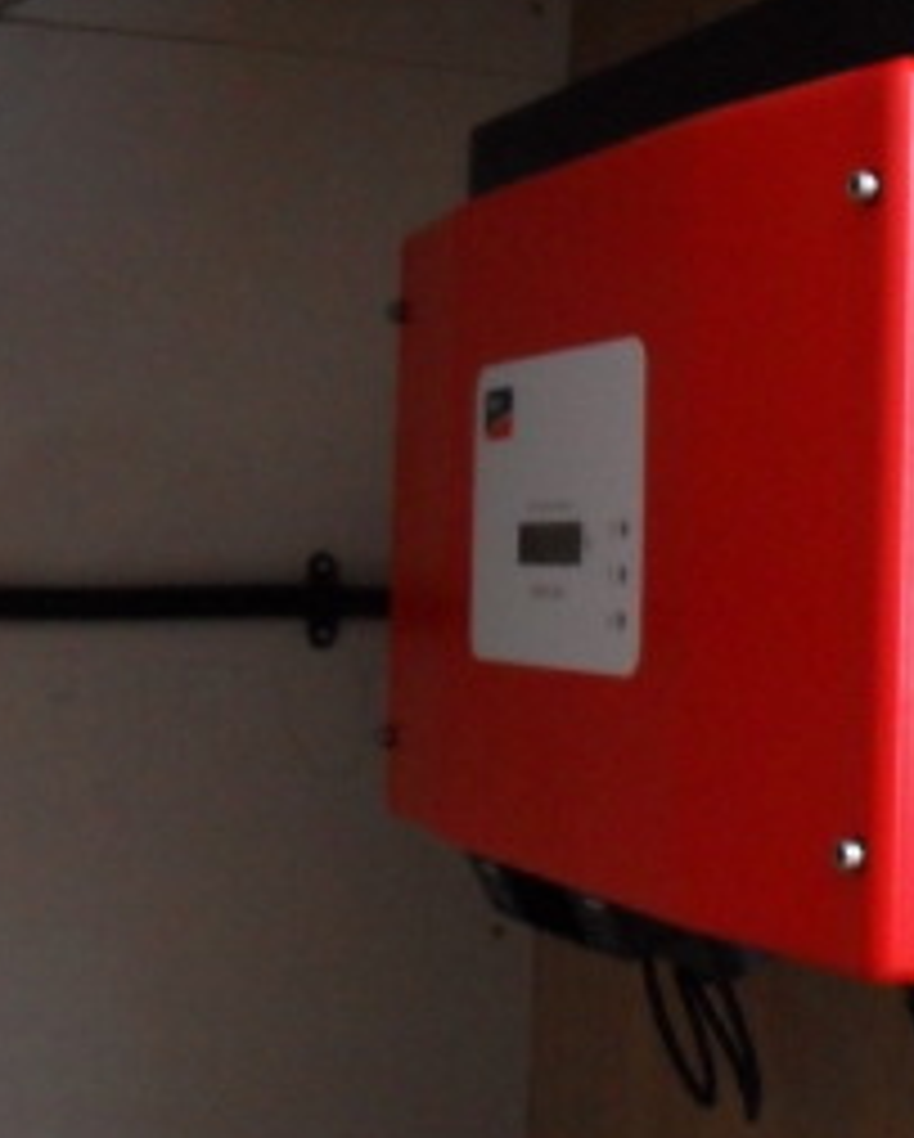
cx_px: 765
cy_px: 544
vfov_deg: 27.5
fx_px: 2329
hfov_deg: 21.8
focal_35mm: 69
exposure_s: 1/15
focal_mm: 6.3
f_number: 3.2
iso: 400
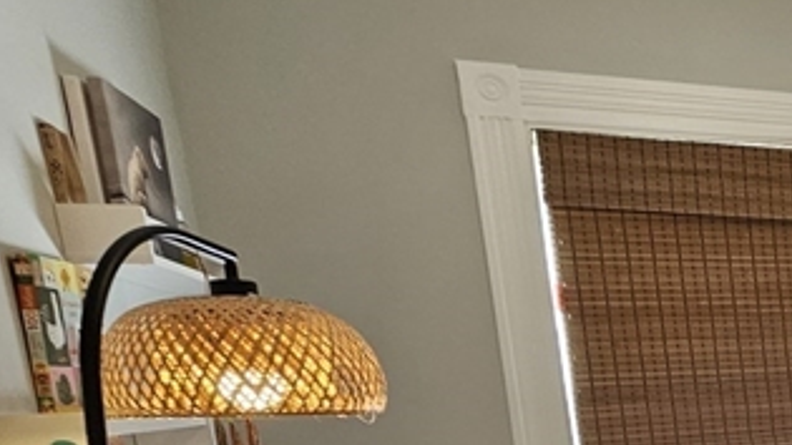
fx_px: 966
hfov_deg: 28.8
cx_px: 1182
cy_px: 530
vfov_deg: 23.7
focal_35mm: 46
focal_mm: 2.2
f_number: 2.2
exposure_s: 1/60
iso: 100
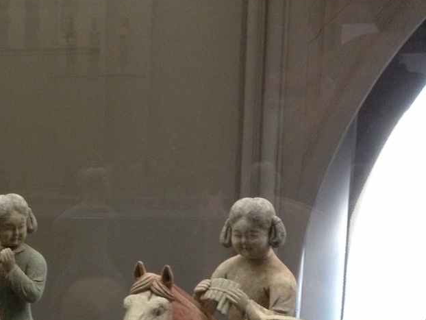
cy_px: 369
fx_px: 1108
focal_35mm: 90
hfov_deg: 21.2
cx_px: 32
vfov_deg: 15.9
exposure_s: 1/20
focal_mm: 4.28
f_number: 2.4
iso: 160
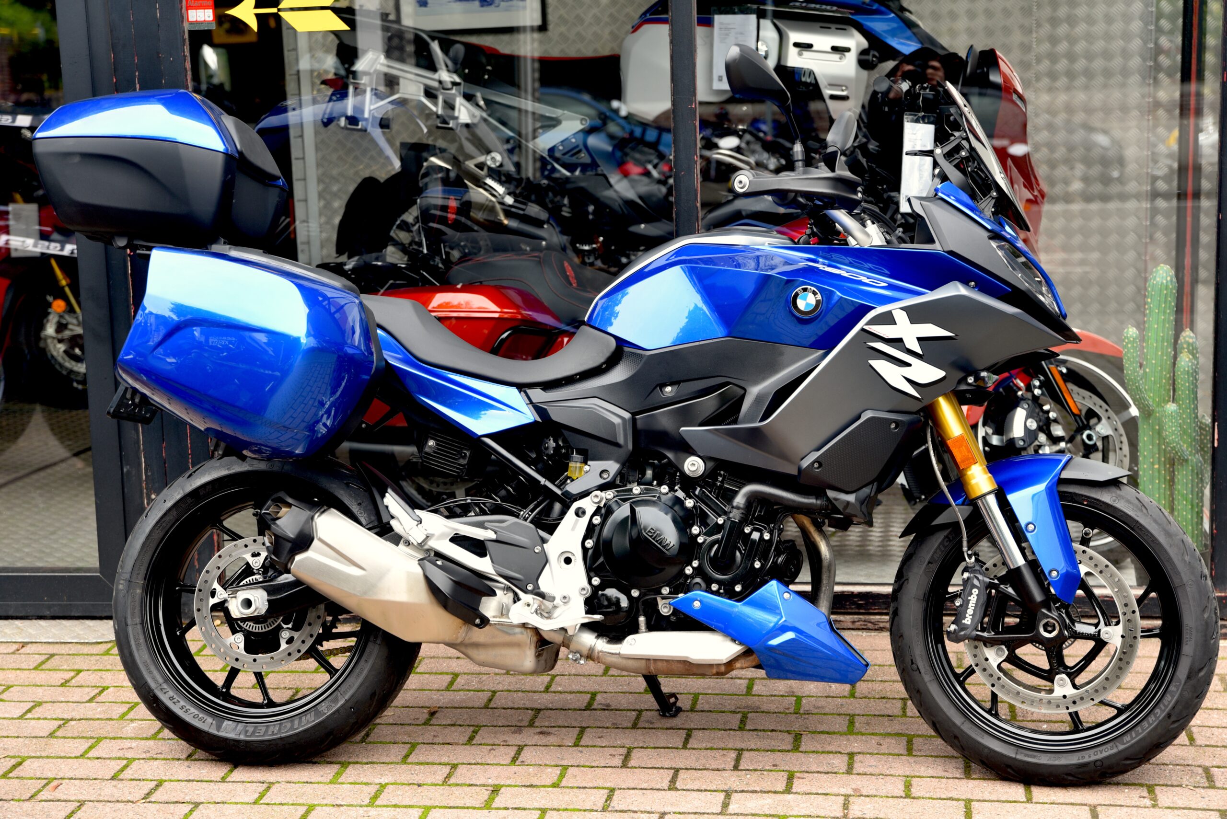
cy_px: 410
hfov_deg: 32.4
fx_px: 2114
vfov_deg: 21.9
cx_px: 614
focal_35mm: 62
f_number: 4
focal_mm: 62
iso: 200
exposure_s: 1/60
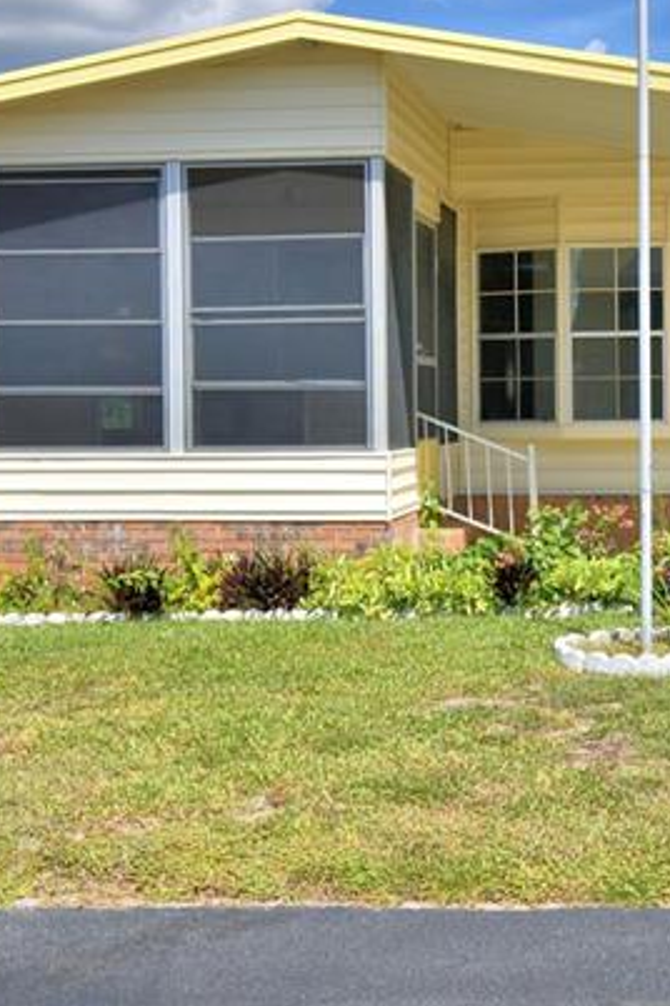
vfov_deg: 35.6
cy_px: 420
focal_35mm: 56
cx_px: 565
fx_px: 1563
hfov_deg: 23.7
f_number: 5.3
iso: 100
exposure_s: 1/1250
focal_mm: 15
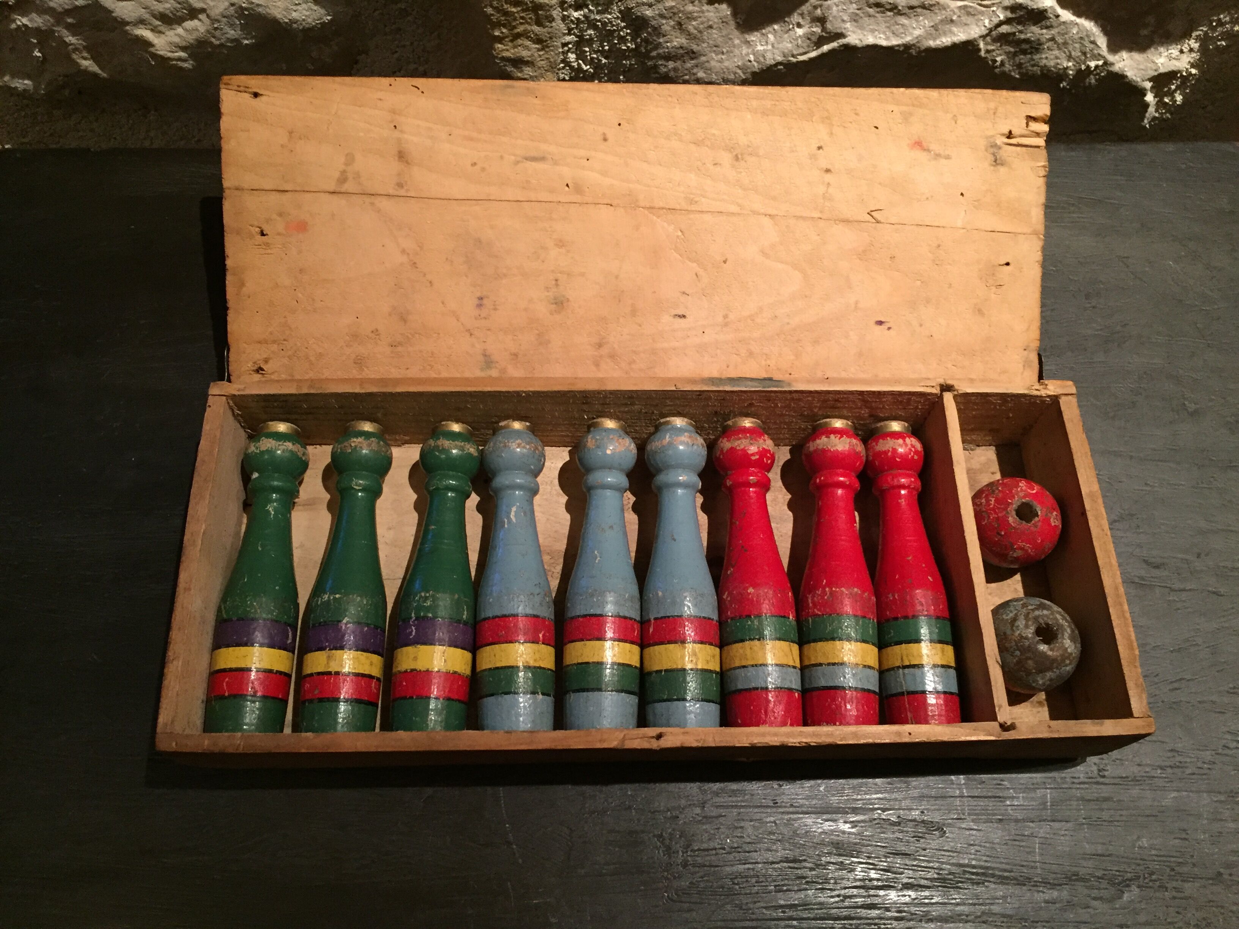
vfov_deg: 48.2
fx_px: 1038
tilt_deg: -67.7
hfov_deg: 61.7
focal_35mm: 29
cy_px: 464
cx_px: 620
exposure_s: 1/33
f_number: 2.2
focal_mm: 4.15
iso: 250
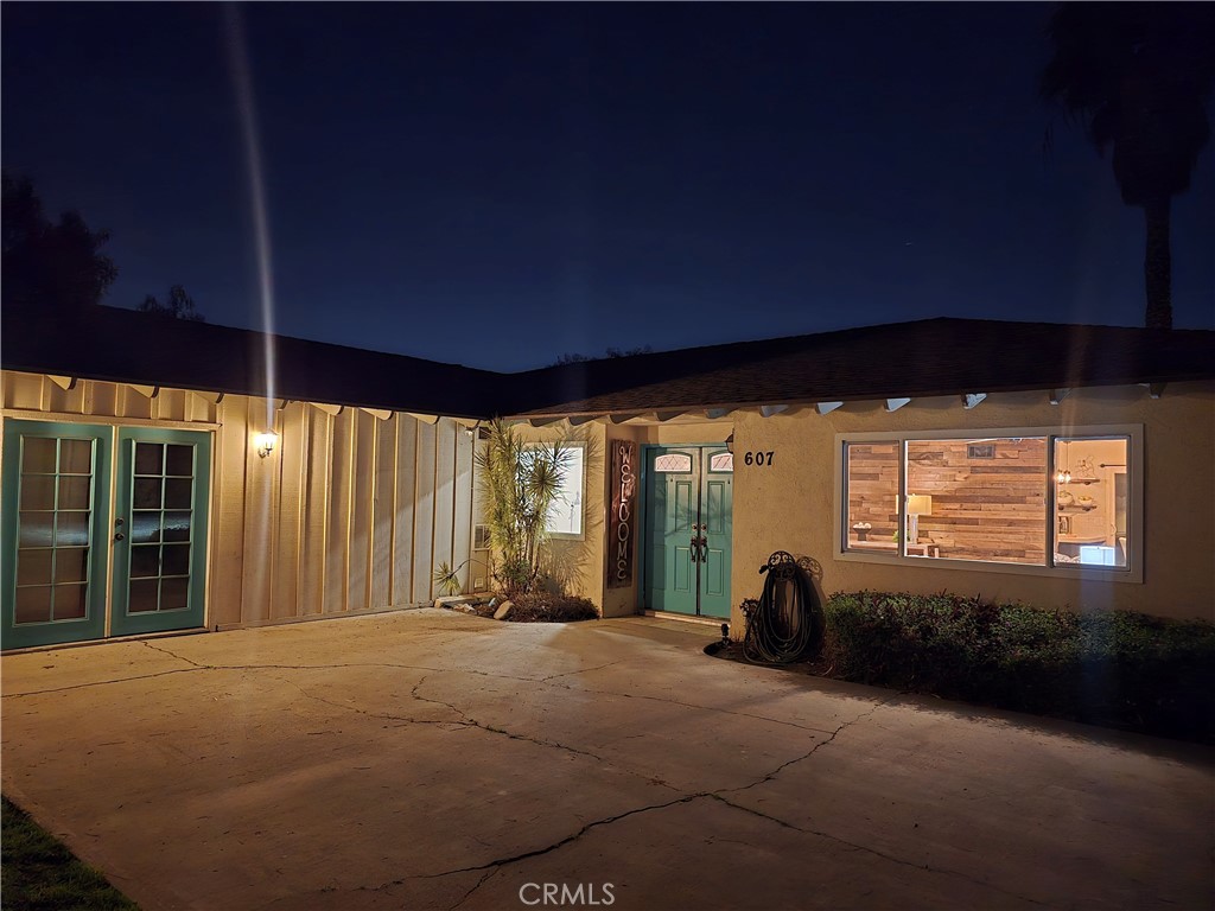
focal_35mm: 23
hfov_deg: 73.9
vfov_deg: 58.9
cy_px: 456
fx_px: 807
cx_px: 608
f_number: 1.7
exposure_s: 1/40
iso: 2500
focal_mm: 6.3
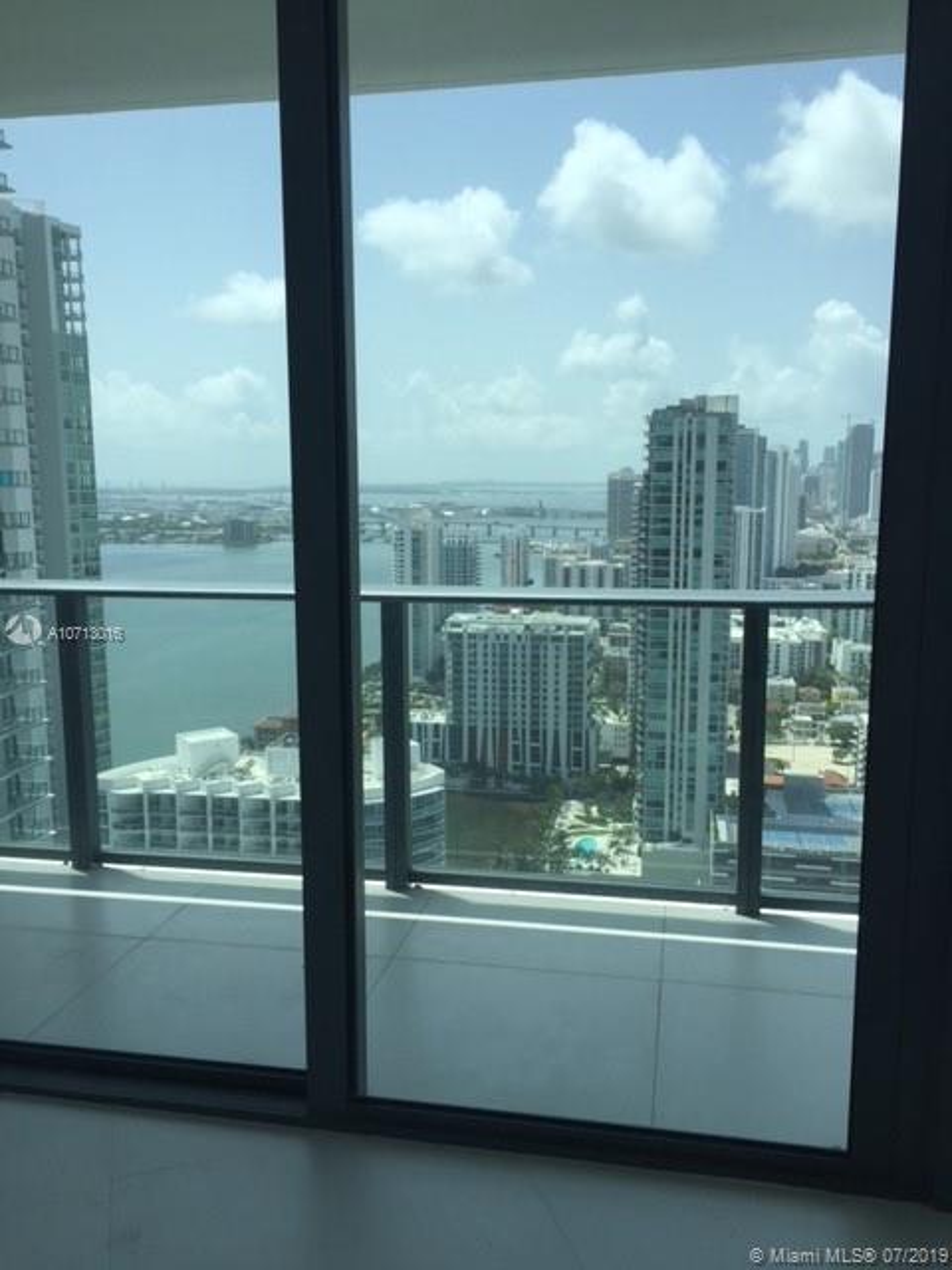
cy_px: 635
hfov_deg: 48.2
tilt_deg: -7.0
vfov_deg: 61.7
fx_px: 1063
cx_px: 476
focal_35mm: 29
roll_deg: +0.2
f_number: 2.2
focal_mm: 4.15
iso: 32
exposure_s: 1/1883
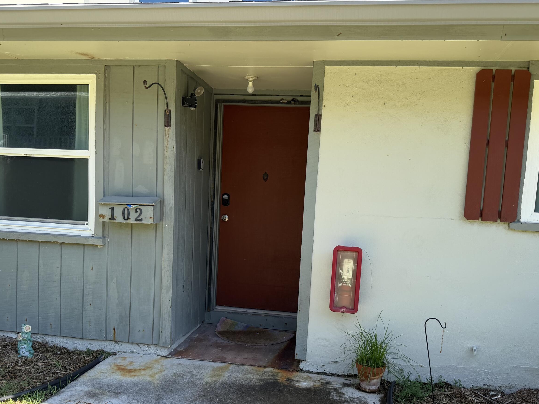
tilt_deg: -6.6
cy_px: 248
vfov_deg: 45.1
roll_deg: -2.6
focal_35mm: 31
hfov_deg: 58.3
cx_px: 276
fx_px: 483
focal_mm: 6.76
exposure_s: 1/1493
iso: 100
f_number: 1.78
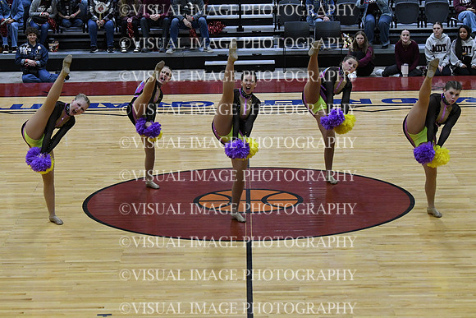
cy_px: 159
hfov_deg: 17.1
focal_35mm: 120
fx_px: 1587
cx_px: 238
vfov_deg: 11.4
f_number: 4
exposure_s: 1/500
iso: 4000
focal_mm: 80
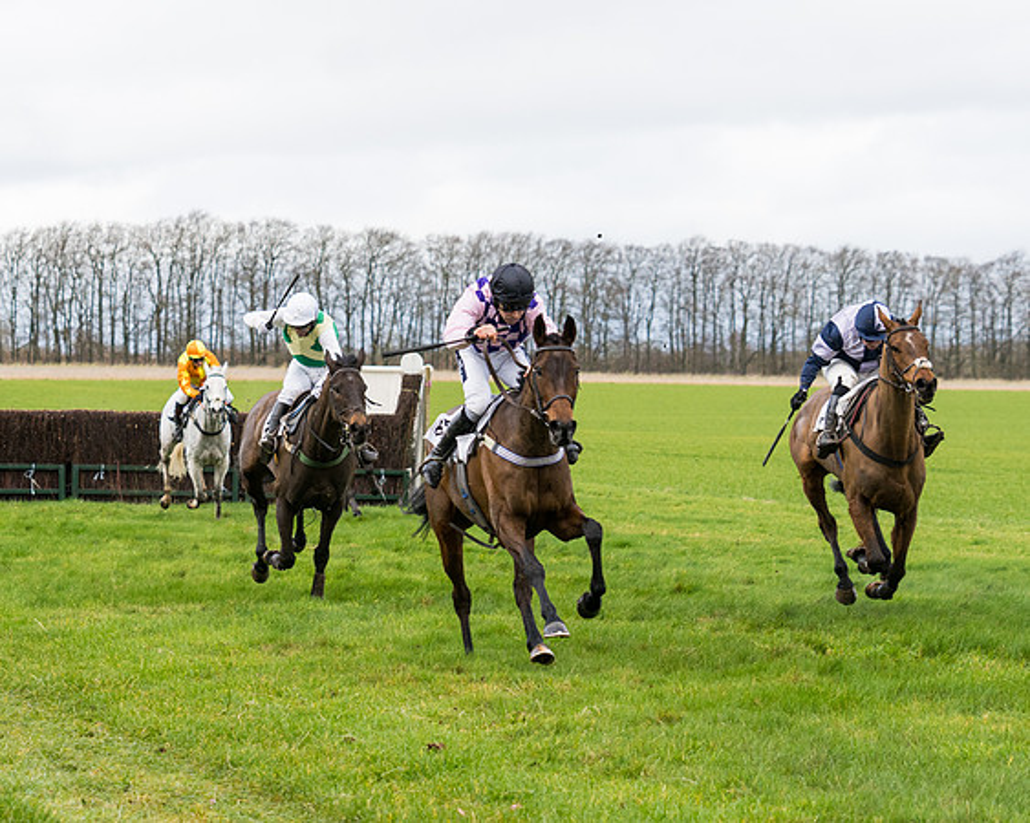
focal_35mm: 151
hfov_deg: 12.8
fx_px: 4593
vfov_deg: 10.2
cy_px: 403
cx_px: 403
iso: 500
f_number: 4
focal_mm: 73
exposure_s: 1/1250
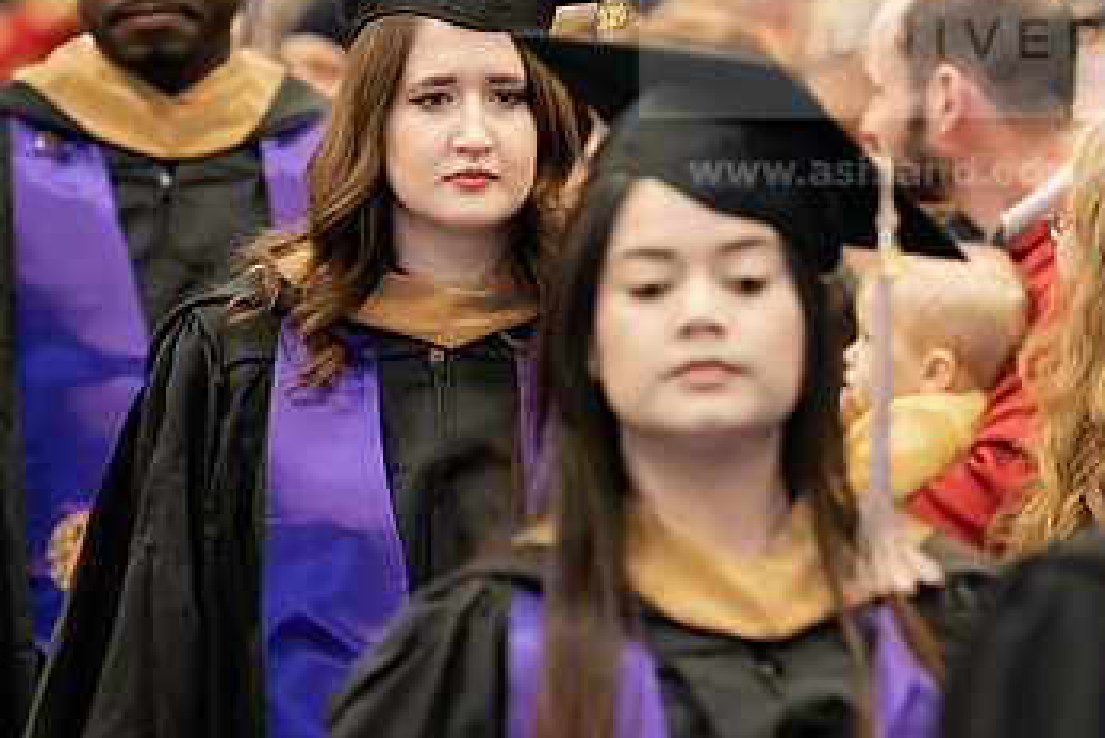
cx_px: 543
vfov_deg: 5.9
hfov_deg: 8.8
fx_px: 7216
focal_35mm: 235
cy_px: 238
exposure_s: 1/200
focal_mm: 140
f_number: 3.2
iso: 2500
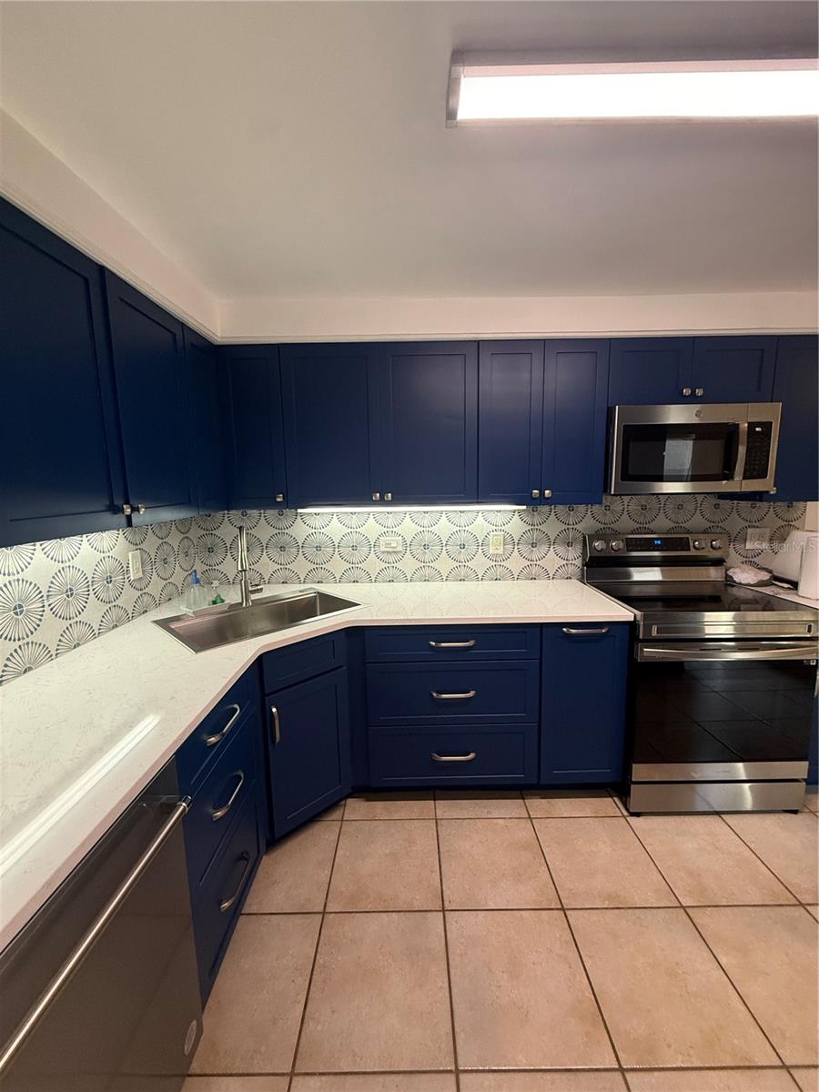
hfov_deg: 85.7
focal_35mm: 14
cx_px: 410
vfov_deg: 102.1
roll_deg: +0.3
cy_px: 546
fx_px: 442
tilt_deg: -7.9
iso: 320
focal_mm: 2.22
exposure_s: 1/120
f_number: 2.2
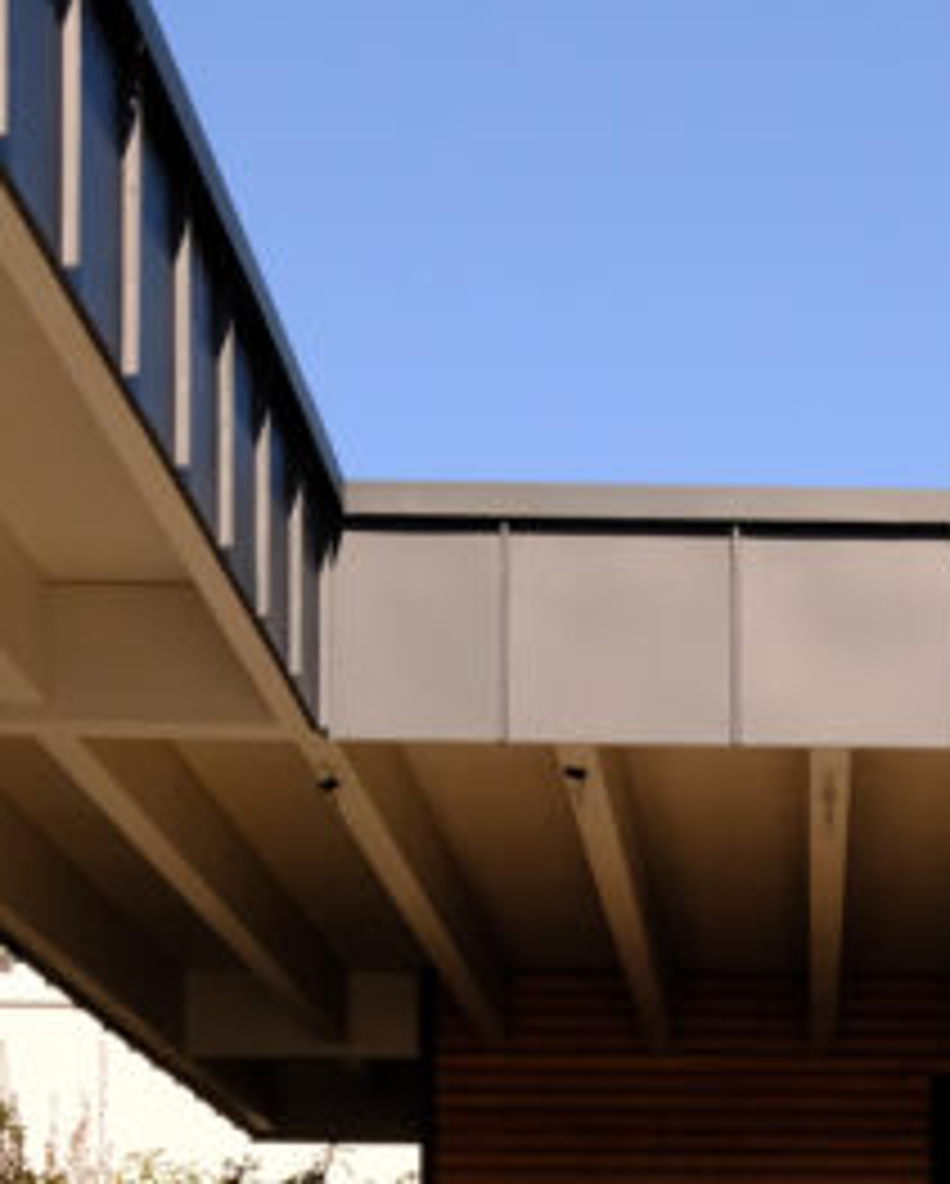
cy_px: 932
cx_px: 1369
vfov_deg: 18.3
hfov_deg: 14.0
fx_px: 3649
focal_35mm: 104
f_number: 9
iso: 1600
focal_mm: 25.5
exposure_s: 1/2000
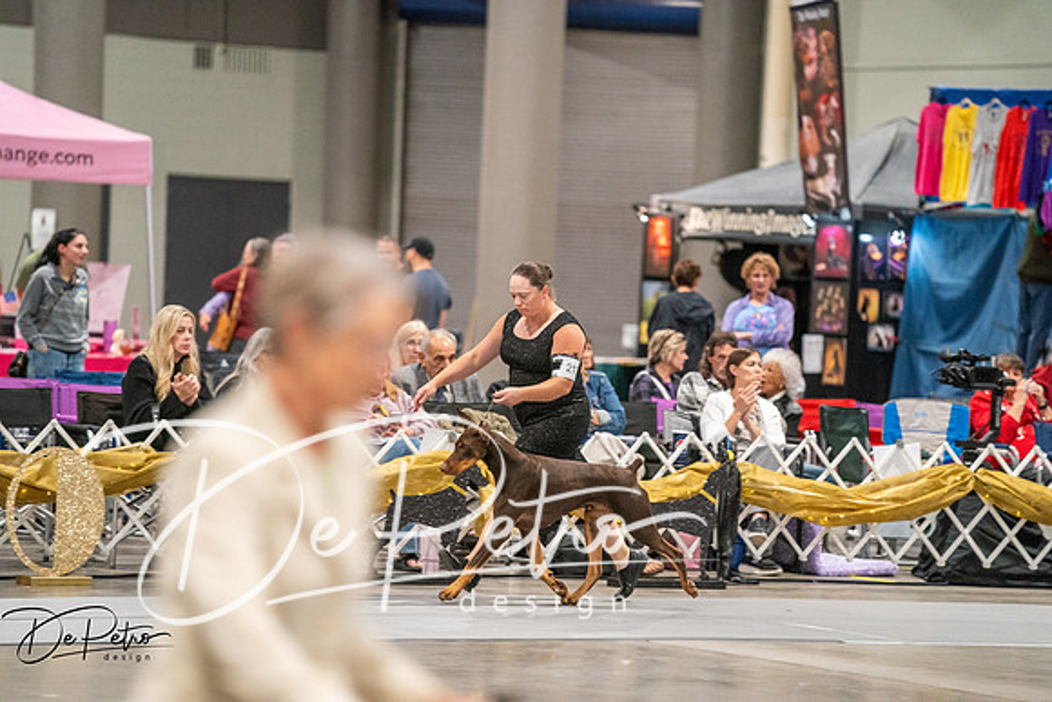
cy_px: 351
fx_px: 5846
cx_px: 526
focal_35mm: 200
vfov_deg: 6.9
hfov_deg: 10.3
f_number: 2.8
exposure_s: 1/250
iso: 6400
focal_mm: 200
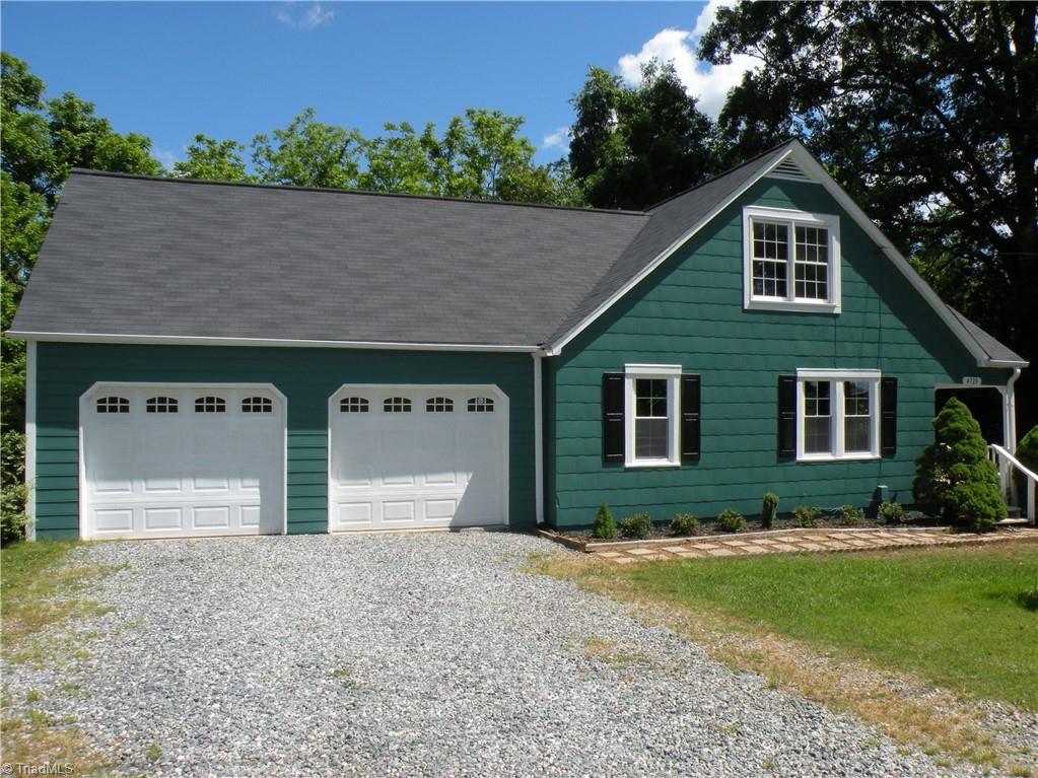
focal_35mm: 27
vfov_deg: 51.3
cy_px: 389
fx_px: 810
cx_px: 519
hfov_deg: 65.3
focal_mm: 4.7
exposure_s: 1/247
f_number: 6.3
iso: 64
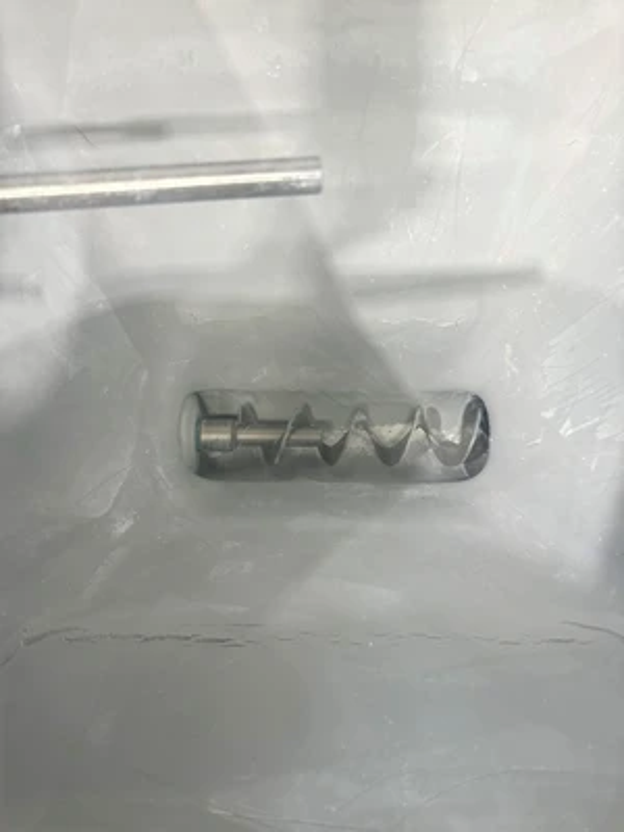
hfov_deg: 56.8
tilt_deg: -77.5
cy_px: 416
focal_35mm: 24
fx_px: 577
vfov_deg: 71.6
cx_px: 312
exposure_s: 1/120
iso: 160
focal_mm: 6.86
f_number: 1.78
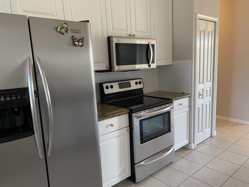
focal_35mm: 26
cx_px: 124
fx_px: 187
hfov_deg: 67.3
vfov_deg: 53.1
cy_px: 94
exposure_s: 1/60
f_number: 1.8
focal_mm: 4.25
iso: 320
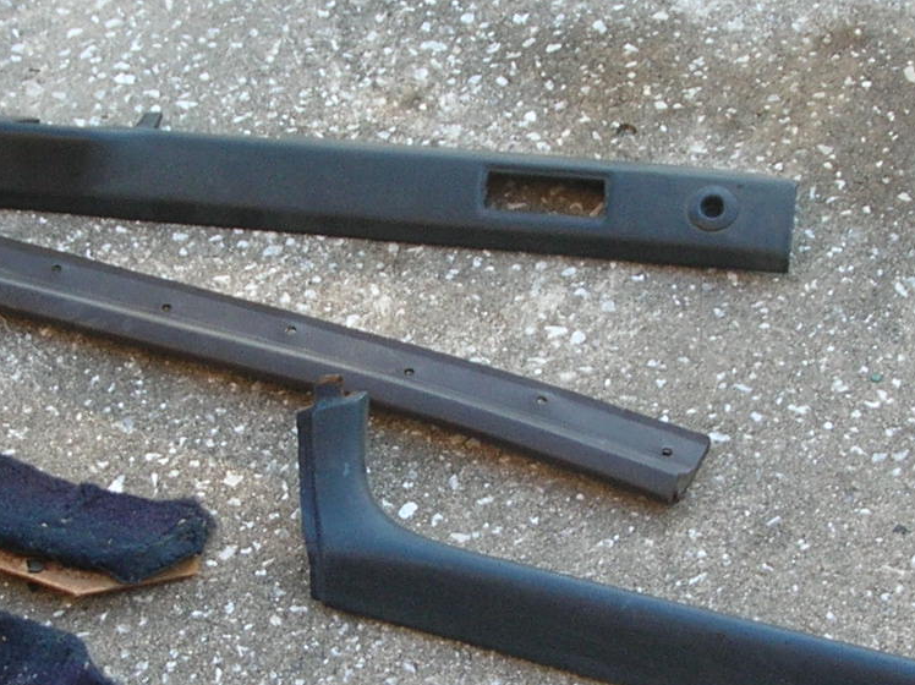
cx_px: 394
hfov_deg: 18.4
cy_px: 351
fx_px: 2827
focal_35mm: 107
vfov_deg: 13.8
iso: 50
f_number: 2.8
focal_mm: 5.8
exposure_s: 1/81.4
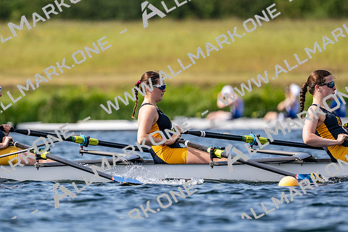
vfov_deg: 2.3
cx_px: 174
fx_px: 5796
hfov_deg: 3.4
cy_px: 116
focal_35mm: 600
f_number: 4.5
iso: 220
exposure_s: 1/2500
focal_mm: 400
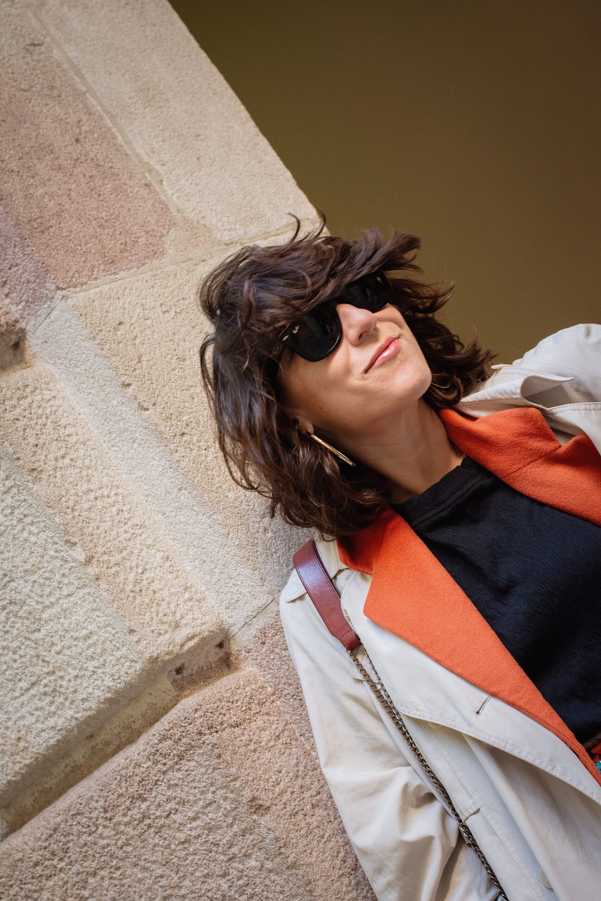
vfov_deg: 27.0
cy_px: 450
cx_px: 300
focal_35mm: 75
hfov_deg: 18.2
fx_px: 1878
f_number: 5
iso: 800
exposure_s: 1/100
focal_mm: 50
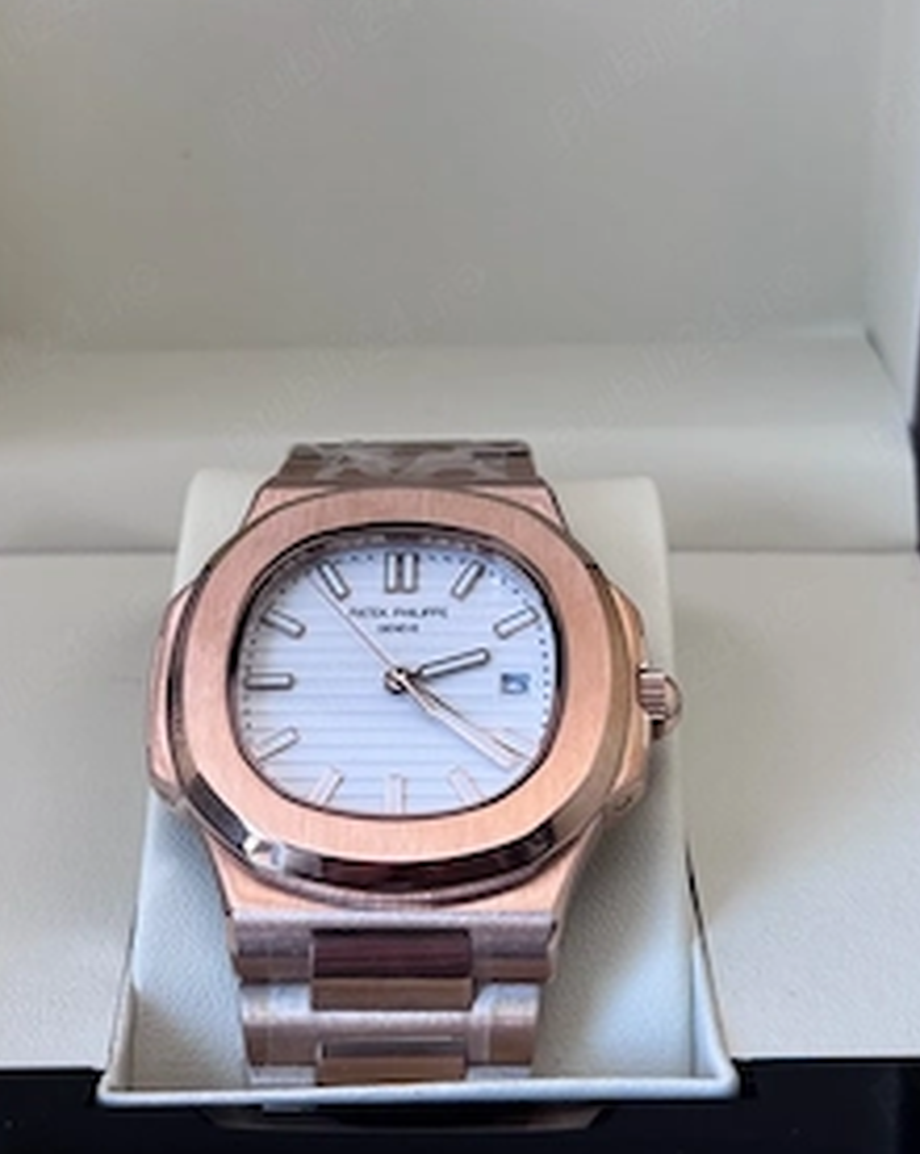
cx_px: 435
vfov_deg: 27.8
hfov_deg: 22.4
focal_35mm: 68
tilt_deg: -21.9
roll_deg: +0.3
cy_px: 410
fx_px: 2320
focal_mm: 6.76
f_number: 1.78
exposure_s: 1/121
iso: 80
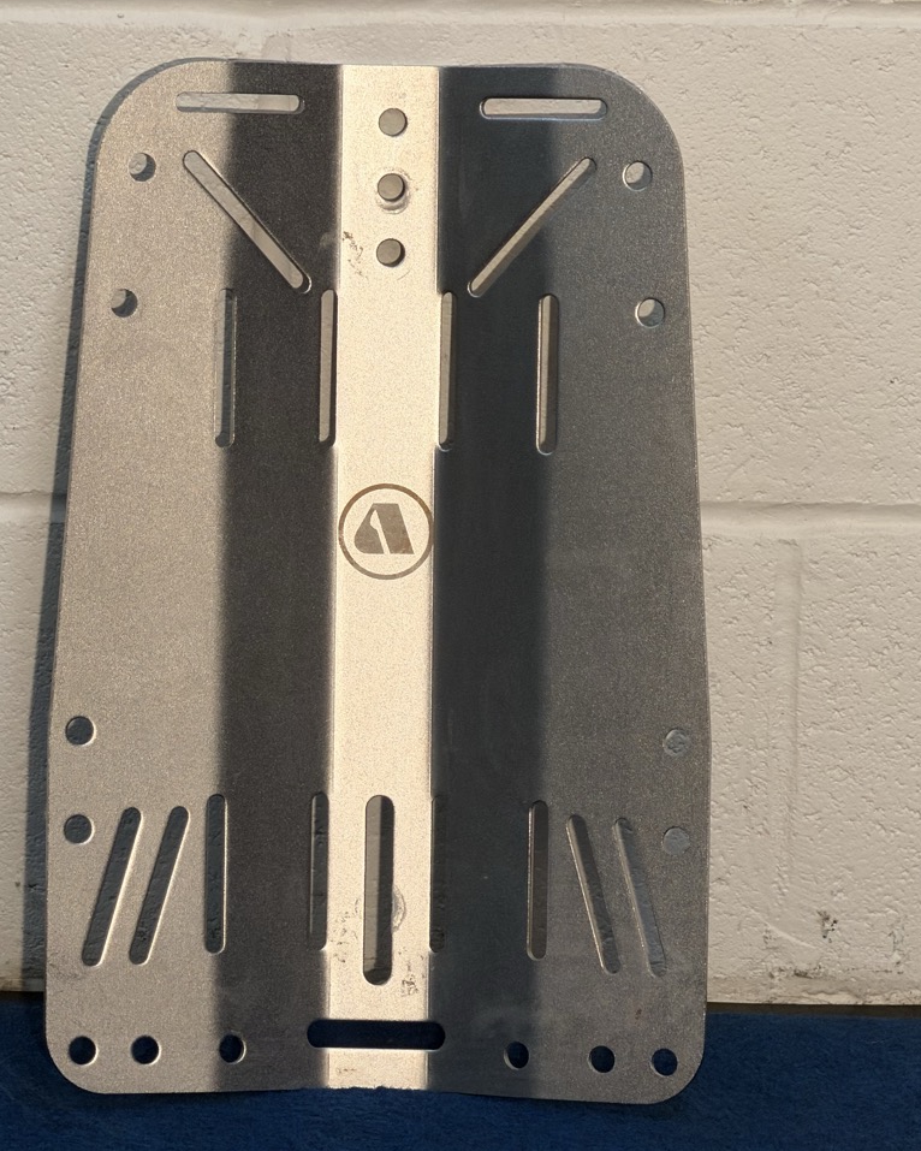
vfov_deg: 7.4
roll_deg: +0.0
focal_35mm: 261
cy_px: 576
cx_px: 404
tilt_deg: -17.9
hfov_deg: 5.9
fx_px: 8890
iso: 200
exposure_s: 1/120
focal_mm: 16.89
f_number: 2.8
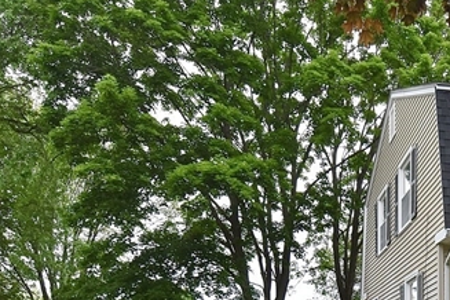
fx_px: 587
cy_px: 357
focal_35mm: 47
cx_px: 378
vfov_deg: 25.7
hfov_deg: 39.7
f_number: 8
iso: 320
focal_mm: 10
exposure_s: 1/250
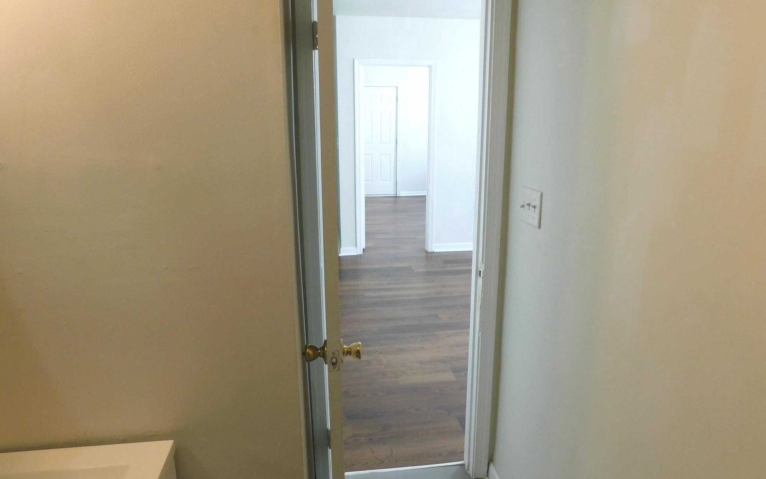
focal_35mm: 25
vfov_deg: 49.3
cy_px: 245
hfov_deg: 72.5
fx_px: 522
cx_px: 386
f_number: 3
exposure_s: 1/30
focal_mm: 4
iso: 160
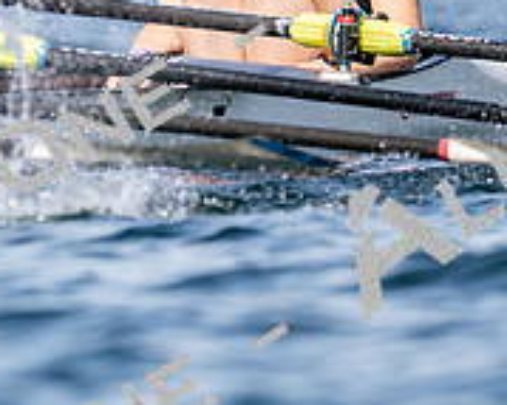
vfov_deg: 0.8
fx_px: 27325
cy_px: 51
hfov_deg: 1.1
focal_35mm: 1822
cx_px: 105
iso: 180
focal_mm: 400
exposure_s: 1/2500
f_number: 4.5
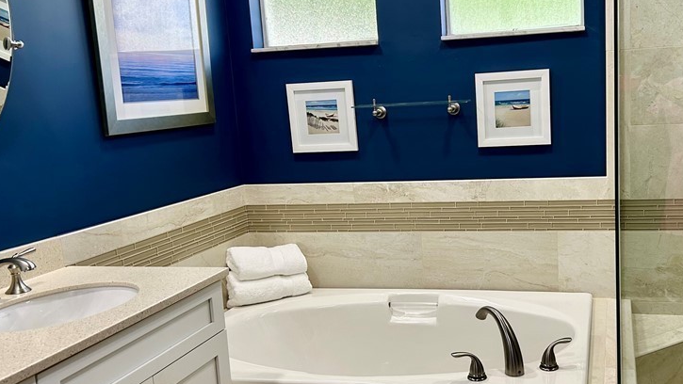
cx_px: 431
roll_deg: +3.3
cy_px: 206
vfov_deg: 29.7
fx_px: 724
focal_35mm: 40
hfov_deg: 49.9
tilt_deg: -9.4
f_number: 1.5
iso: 80
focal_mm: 5.7
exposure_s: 1/120
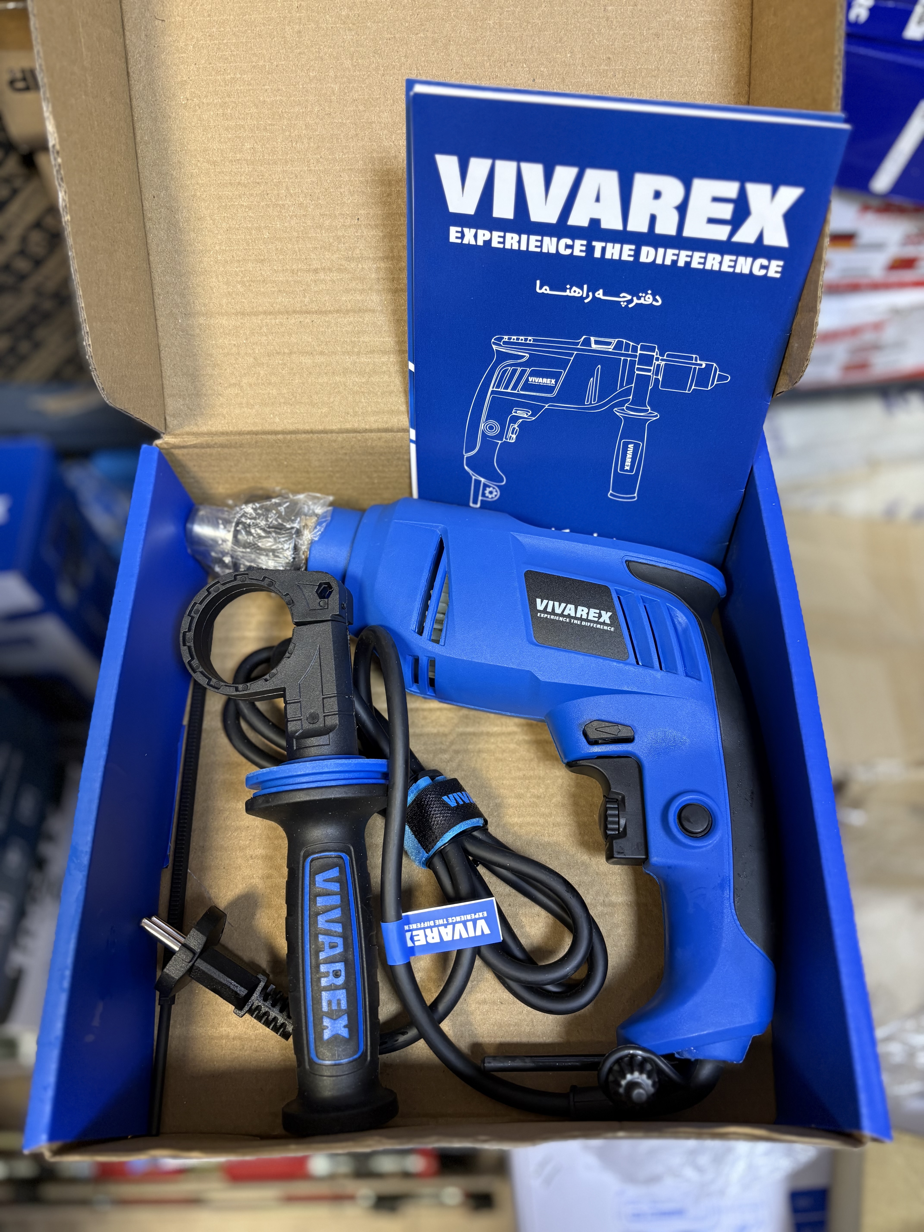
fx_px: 925
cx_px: 462
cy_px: 616
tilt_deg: -60.9
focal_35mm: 26
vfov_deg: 67.3
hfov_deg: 53.1
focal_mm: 5.96
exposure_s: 1/50
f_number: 1.6
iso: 160
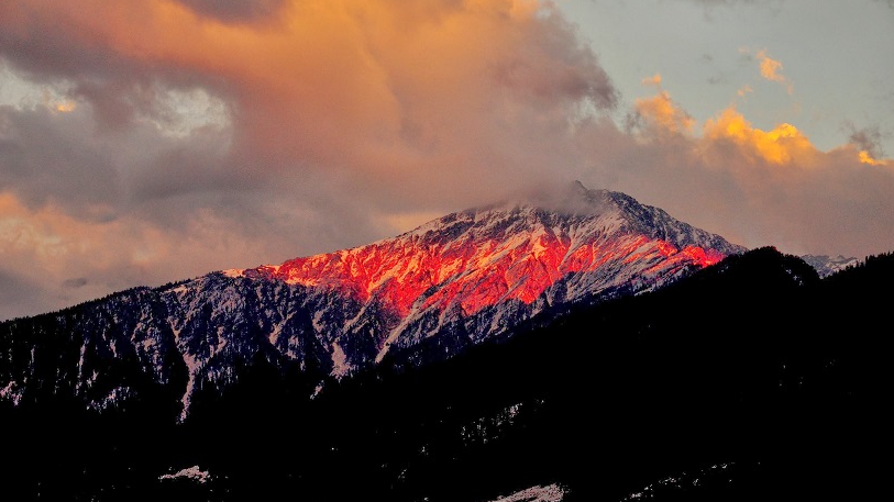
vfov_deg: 9.0
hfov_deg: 16.0
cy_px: 278
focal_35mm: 135
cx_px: 446
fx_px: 3188
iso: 400
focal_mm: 85
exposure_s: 1/160
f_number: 10
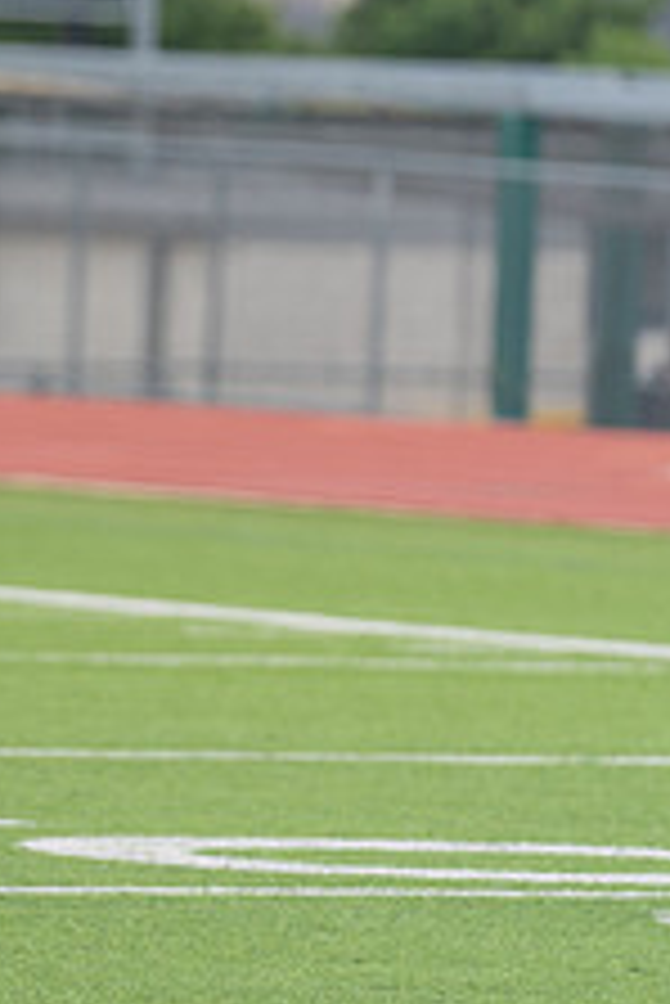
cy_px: 236
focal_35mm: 520
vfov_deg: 4.0
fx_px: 14493
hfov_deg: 2.6
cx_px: -567
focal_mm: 200
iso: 250
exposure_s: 1/1250
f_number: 3.5
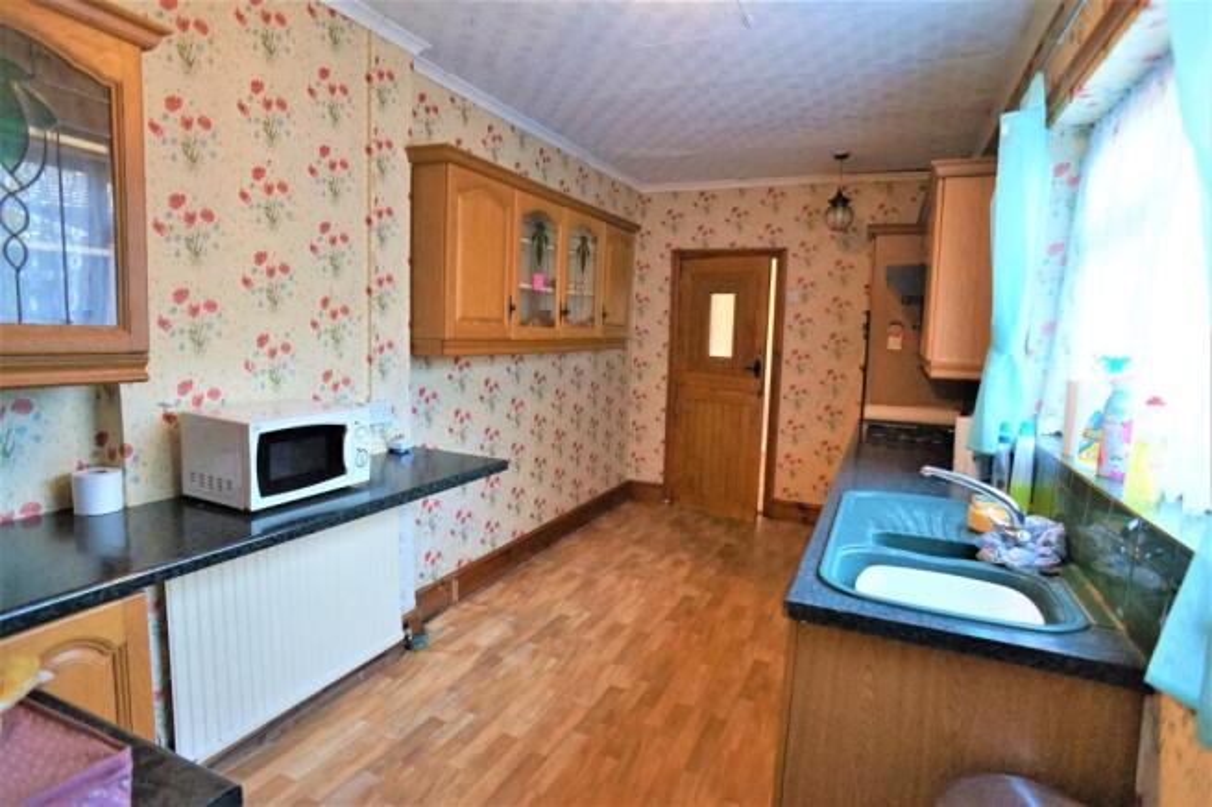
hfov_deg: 73.8
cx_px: 606
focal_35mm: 24
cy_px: 404
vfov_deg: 53.1
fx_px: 808
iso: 1600
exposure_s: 1/160
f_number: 3.5
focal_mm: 16
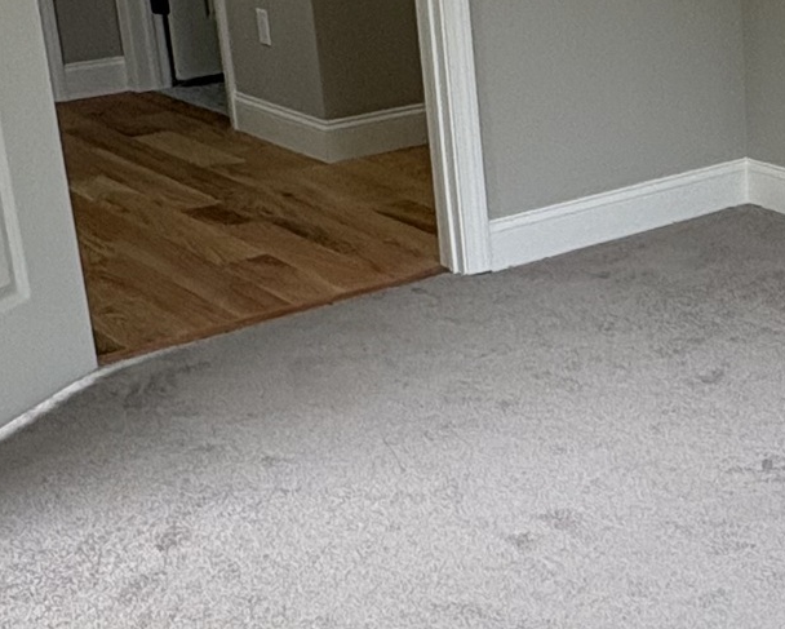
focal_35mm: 69
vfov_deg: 22.1
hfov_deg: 25.2
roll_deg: +0.4
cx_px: 895
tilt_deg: -17.4
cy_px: 216
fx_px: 1604
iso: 100
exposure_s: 1/99
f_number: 2.2
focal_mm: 2.22
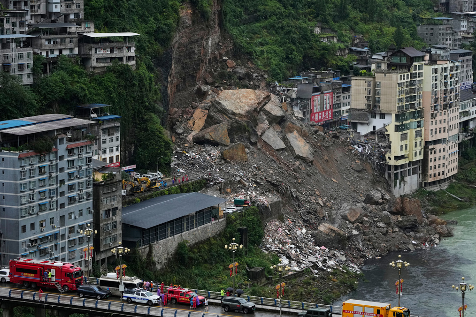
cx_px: 238
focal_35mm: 101
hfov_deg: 20.2
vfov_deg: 13.6
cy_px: 159
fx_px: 1335
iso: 800
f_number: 4.5
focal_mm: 100
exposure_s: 1/1000
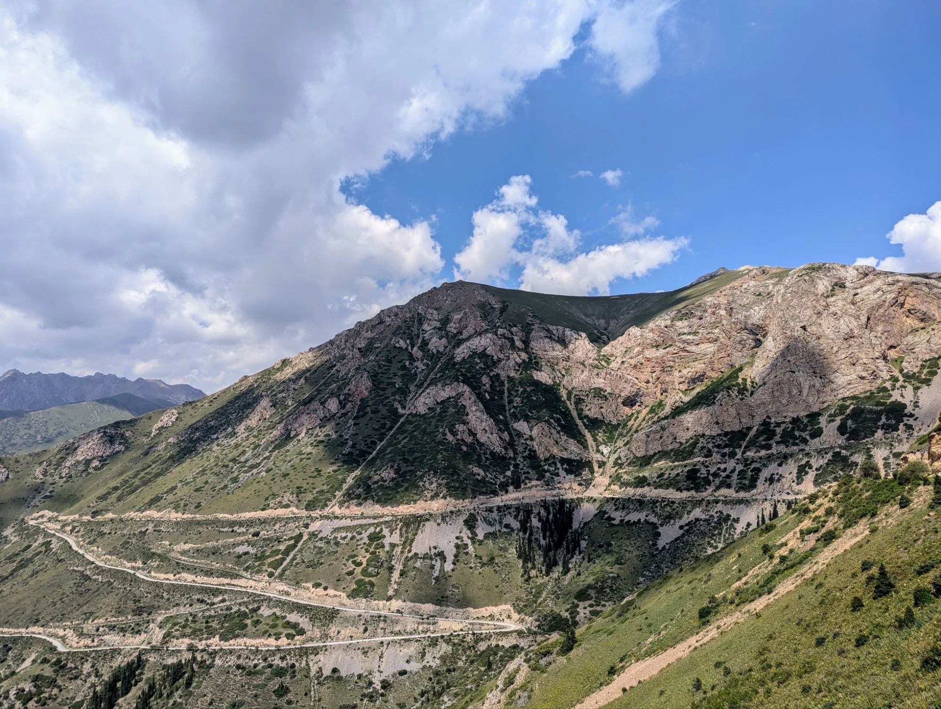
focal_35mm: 24
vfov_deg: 56.9
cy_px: 354
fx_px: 653
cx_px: 470
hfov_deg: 71.5
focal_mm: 6.81
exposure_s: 1/3333
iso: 43
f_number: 1.85
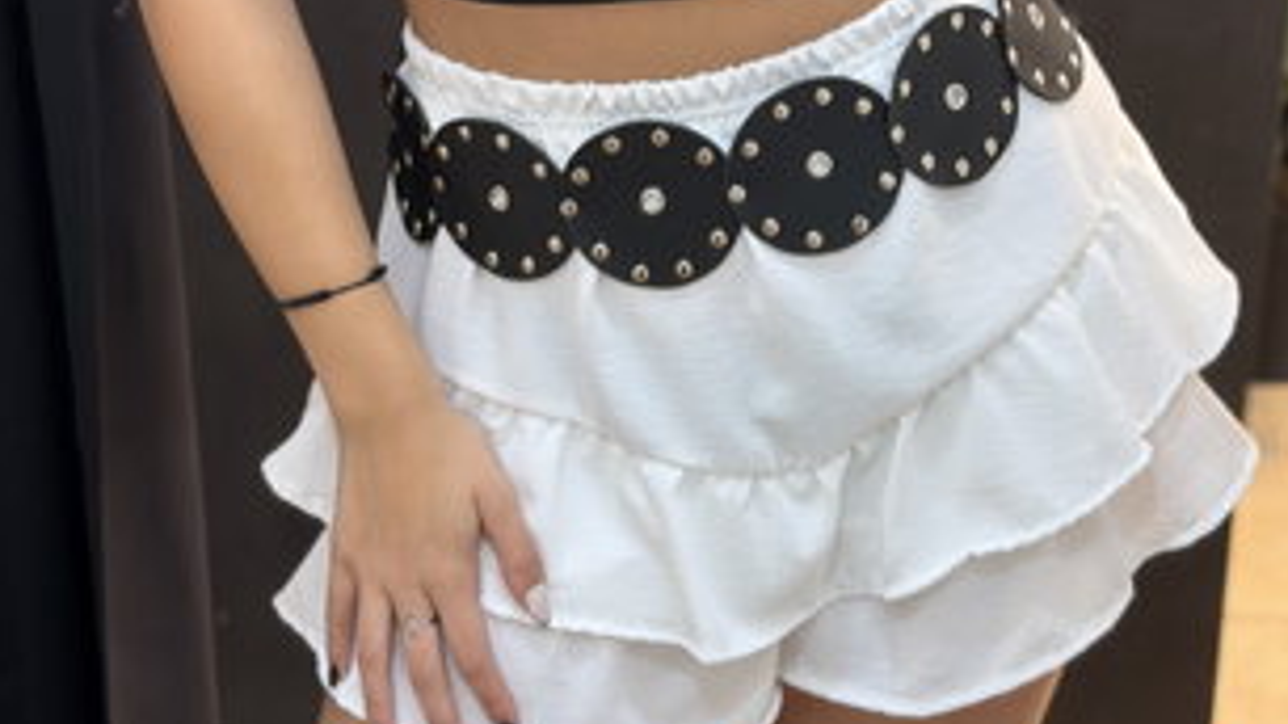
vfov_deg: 13.2
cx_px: 749
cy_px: 57
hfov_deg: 23.4
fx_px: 3107
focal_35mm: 91
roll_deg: -1.7
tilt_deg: -24.6
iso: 80
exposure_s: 1/50
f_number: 1.78
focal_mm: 6.76
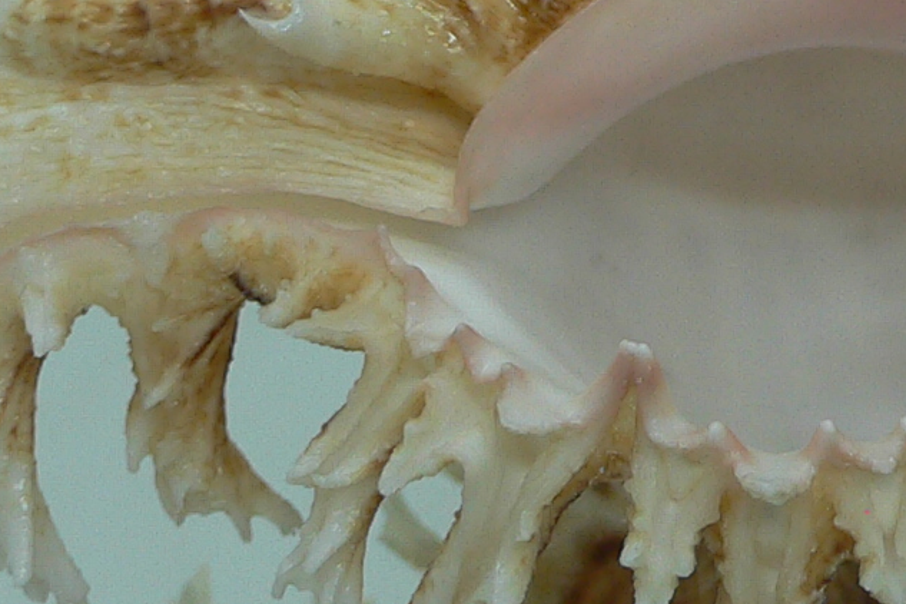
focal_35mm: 116
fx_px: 2919
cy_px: 299
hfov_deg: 17.5
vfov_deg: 11.8
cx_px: 706
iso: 80
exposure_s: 1/60
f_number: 2.8
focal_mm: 4.6
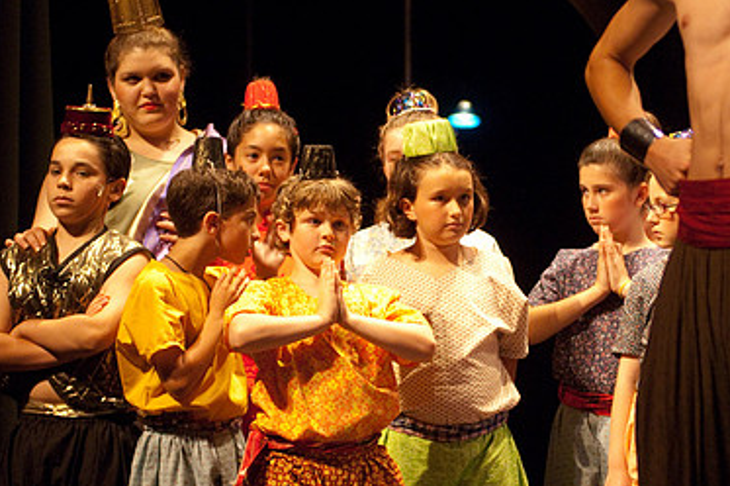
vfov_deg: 7.3
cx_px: 483
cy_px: 316
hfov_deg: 11.0
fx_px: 3789
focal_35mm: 187
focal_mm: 80
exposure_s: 1/100
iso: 1000
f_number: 2.8
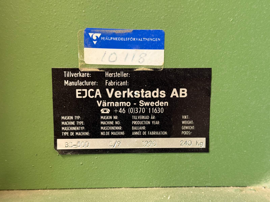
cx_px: 135
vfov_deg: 30.3
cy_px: 101
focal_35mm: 48
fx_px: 374
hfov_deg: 39.7
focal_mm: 6.76
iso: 200
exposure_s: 1/33
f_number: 1.78
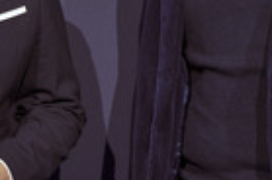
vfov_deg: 5.8
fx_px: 1764
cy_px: -53
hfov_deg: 8.8
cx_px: 66
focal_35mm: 234
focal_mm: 72
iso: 800
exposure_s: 1/250
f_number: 4
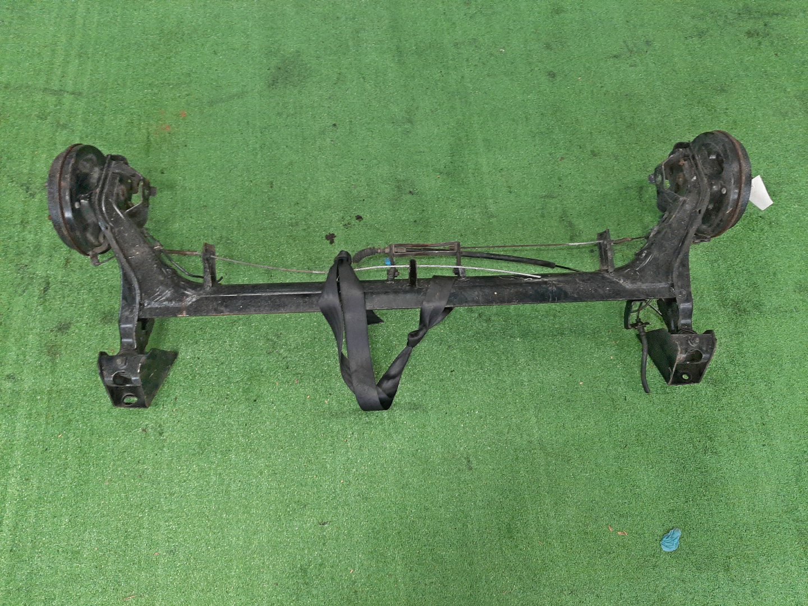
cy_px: 303
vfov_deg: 53.1
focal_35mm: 26
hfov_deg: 67.3
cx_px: 404
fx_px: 607
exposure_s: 1/25
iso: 170
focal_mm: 3.93
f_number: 1.7
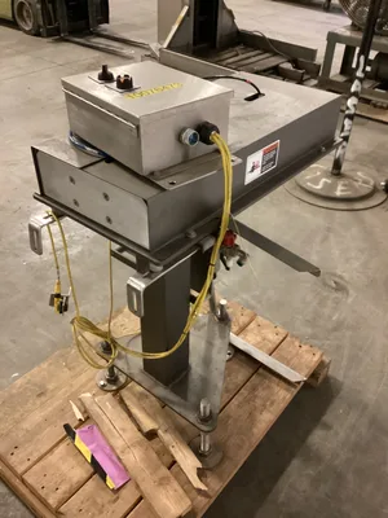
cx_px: 194
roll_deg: -0.3
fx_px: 463
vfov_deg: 58.4
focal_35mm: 31
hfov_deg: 45.4
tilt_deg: -37.3
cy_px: 259
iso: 640
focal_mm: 3.3
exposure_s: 1/30
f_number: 2.4
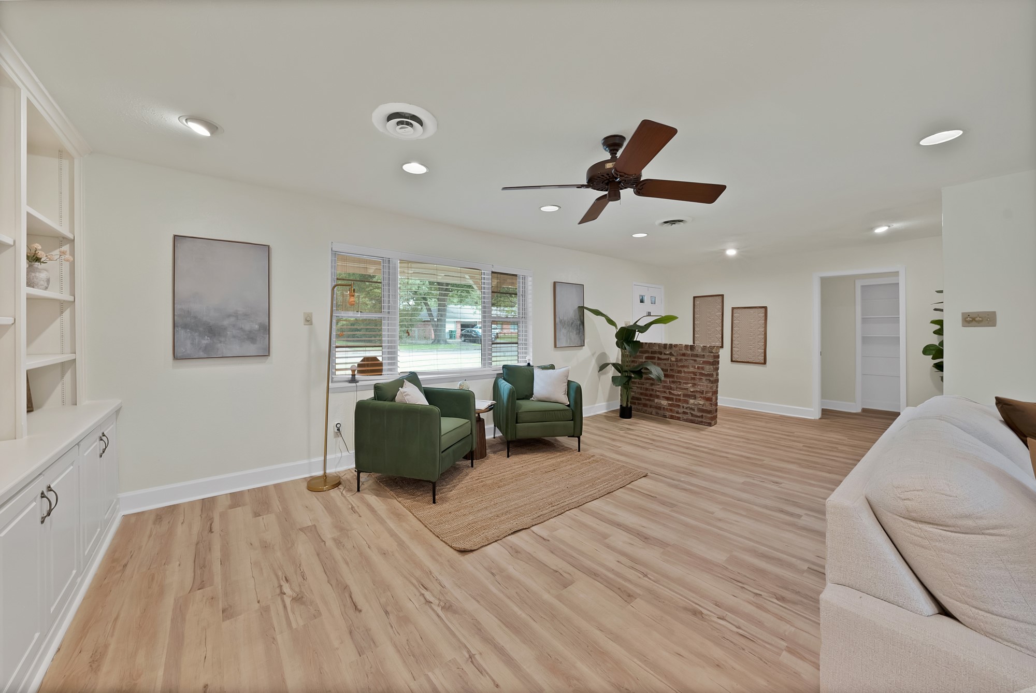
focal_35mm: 12
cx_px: 518
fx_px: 346
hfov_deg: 112.6
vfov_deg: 90.1
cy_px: 346
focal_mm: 12
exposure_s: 1/2.5
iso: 640
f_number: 9
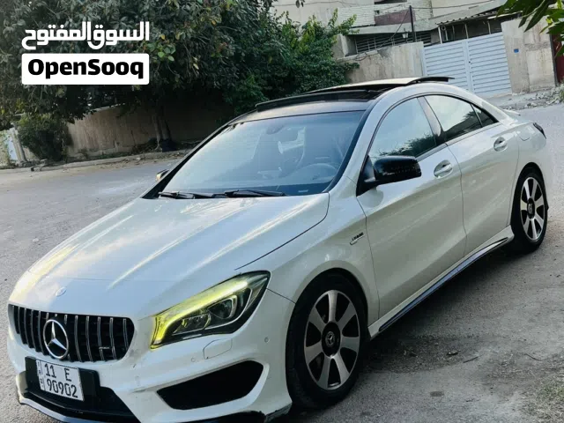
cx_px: 282
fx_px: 424
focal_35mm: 26
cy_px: 212
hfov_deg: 67.3
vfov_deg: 53.1
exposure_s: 1/279
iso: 40
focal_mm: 5.7
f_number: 1.5
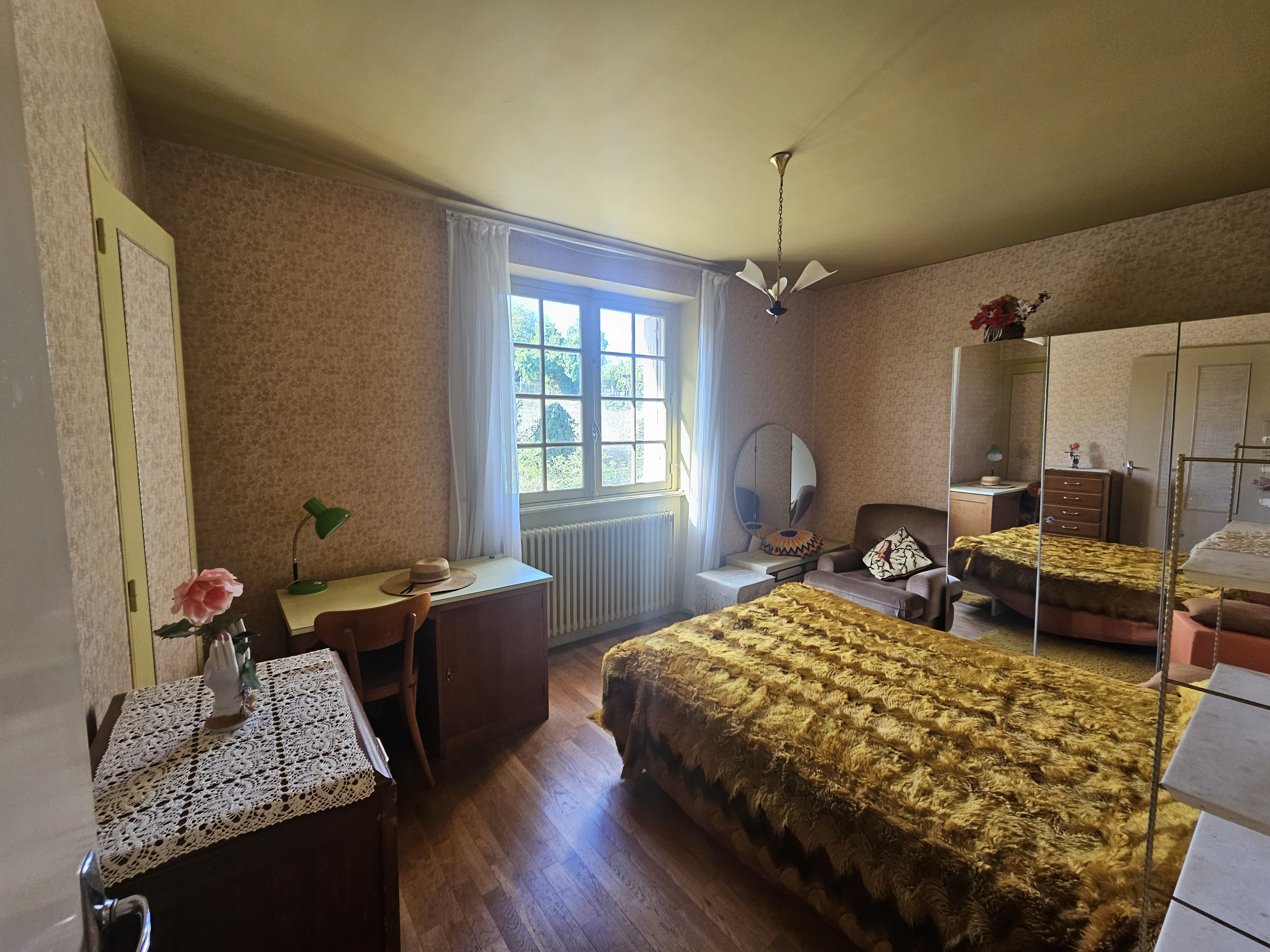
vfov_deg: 89.9
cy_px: 476
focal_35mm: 13
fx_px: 477
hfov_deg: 106.2
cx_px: 635
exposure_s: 1/50
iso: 100
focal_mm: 2.2
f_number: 2.2
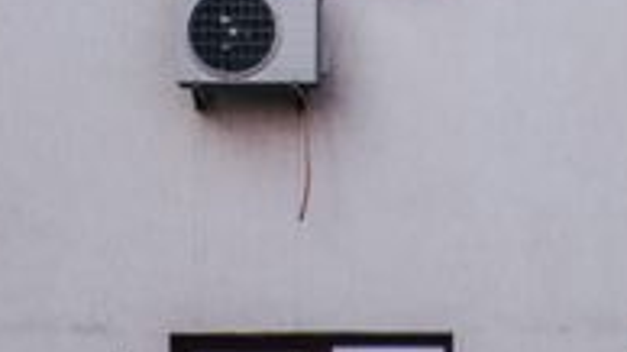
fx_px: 27558
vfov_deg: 0.7
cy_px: -200
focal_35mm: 1658
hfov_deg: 1.3
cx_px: 296
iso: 125
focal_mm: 400
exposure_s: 1/500
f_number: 6.3
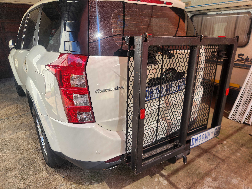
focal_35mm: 23
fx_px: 167
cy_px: 94
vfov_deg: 58.9
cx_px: 126
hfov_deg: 73.9
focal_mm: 5.4
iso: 20
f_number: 1.8
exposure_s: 1/196
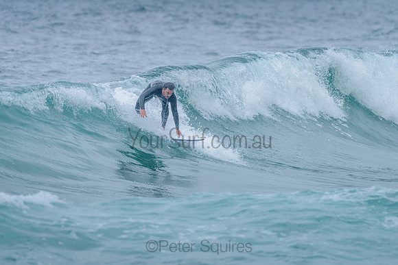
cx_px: 200
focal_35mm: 613
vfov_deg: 2.2
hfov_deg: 3.4
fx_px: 6776
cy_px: 103
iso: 800
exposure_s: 1/1250
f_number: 5.6
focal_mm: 500
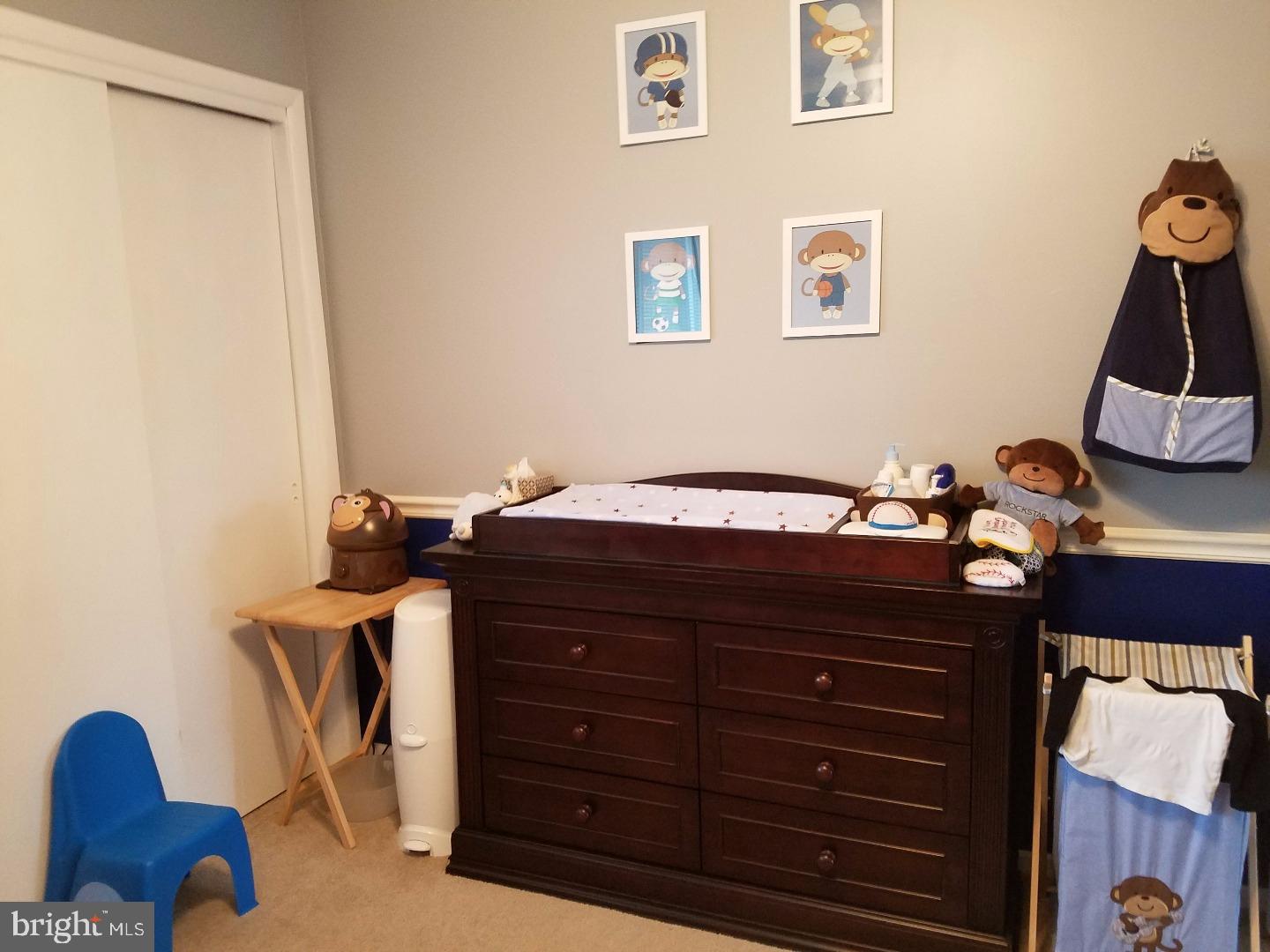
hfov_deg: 67.3
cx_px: 635
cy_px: 476
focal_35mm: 26
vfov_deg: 53.1
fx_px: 954
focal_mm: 4.2
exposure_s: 1/13
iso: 200
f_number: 1.7
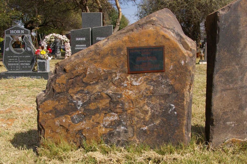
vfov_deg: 38.3
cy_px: 82
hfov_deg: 55.1
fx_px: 237
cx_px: 124
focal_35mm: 34
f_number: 8
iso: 200
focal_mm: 23
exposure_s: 1/350
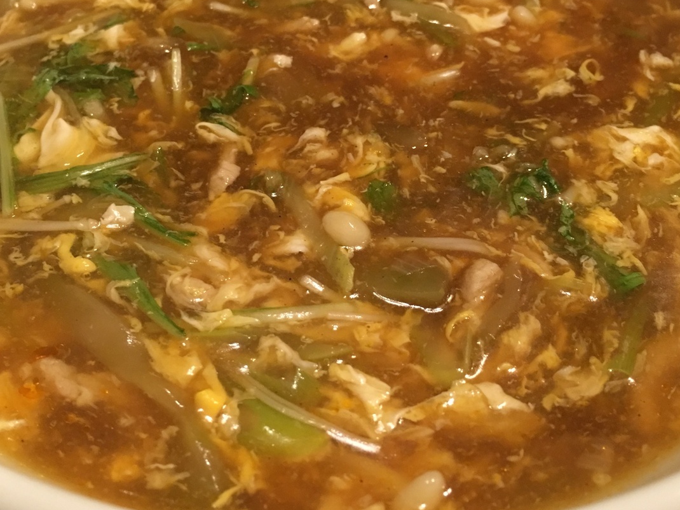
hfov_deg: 44.8
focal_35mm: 42
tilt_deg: -46.1
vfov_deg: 34.2
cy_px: 198
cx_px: 340
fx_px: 825
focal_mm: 4.15
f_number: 2.2
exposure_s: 1/10
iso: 100
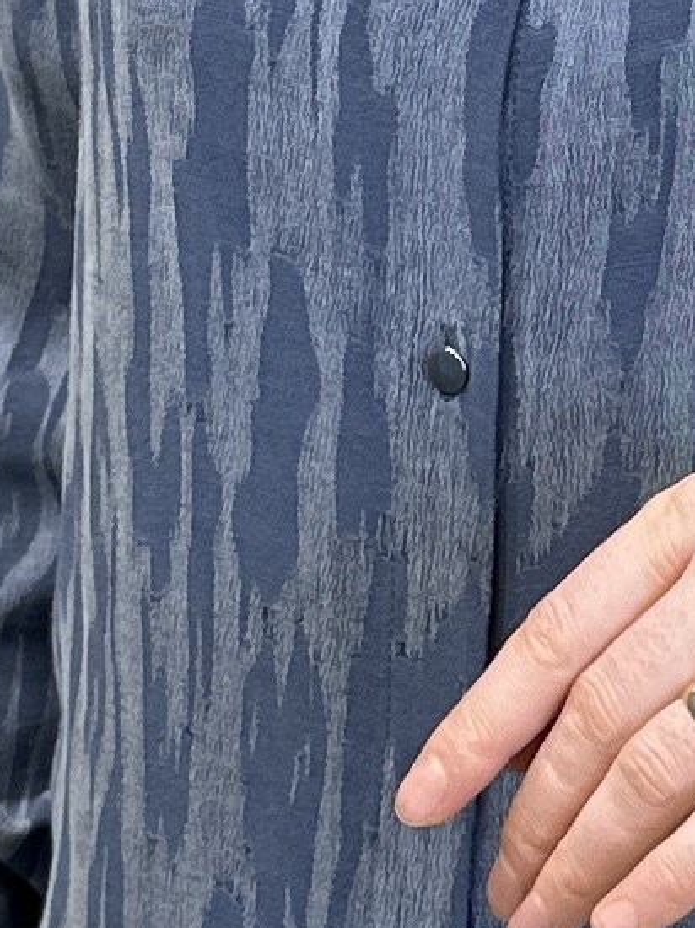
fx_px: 4715
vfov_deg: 11.1
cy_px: -57
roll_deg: -0.6
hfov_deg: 8.4
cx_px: 729
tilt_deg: -10.7
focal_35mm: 176
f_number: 1.78
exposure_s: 1/419
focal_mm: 6.86
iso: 80
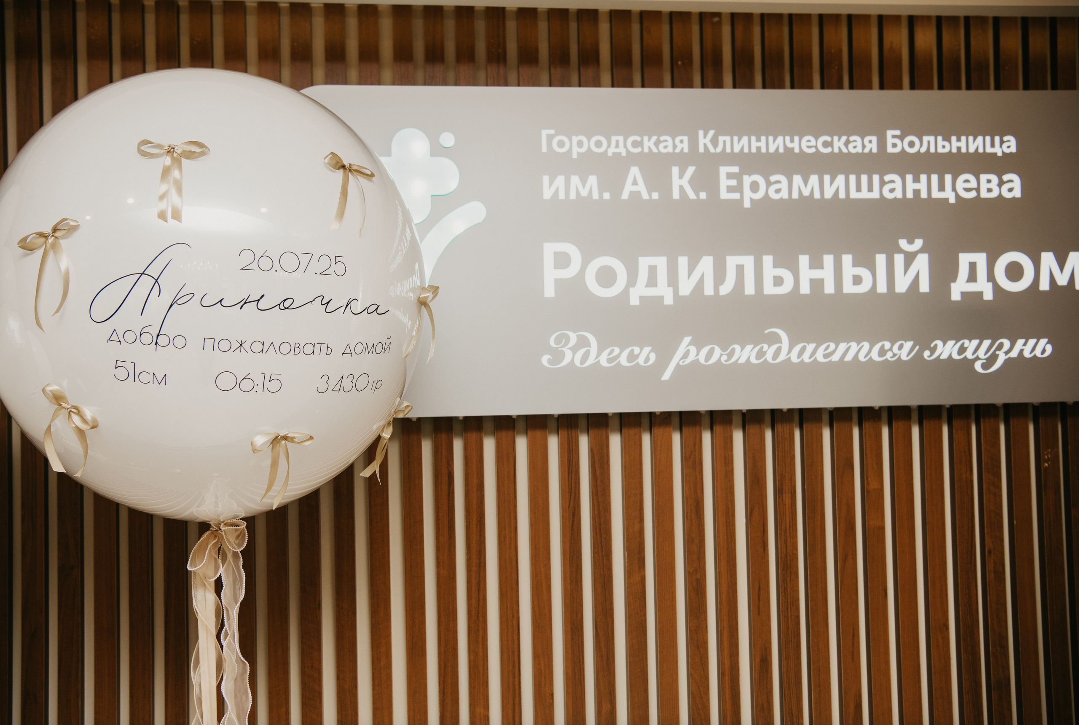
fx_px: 1103
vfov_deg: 36.4
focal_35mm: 37
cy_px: 357
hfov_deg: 52.1
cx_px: 527
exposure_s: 1/160
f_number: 4.5
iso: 160
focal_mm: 36
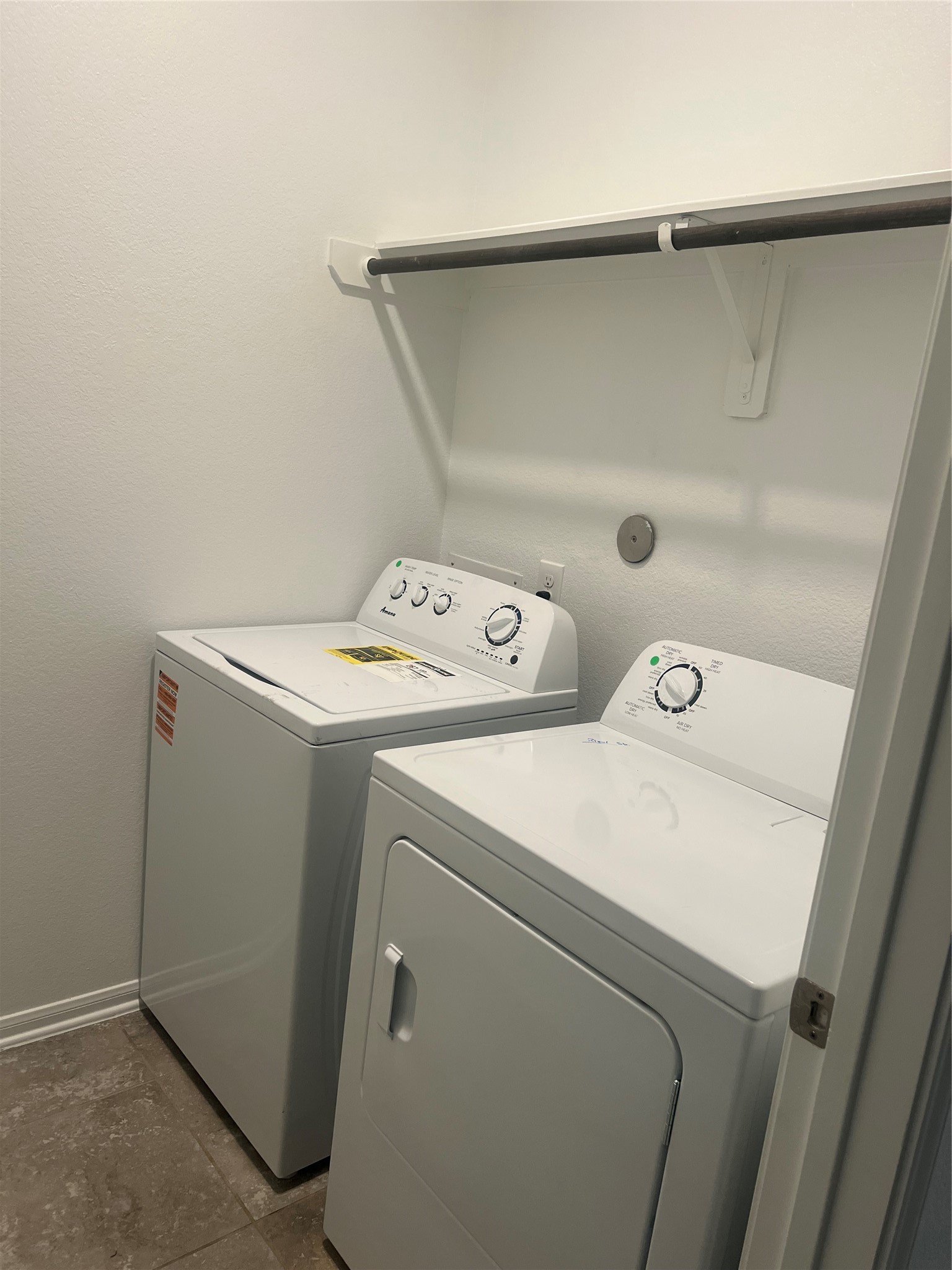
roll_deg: -6.7
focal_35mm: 26
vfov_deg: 67.3
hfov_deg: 53.1
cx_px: 476
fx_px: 953
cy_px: 635
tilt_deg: -11.4
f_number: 1.5
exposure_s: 1/120
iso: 100
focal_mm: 5.7
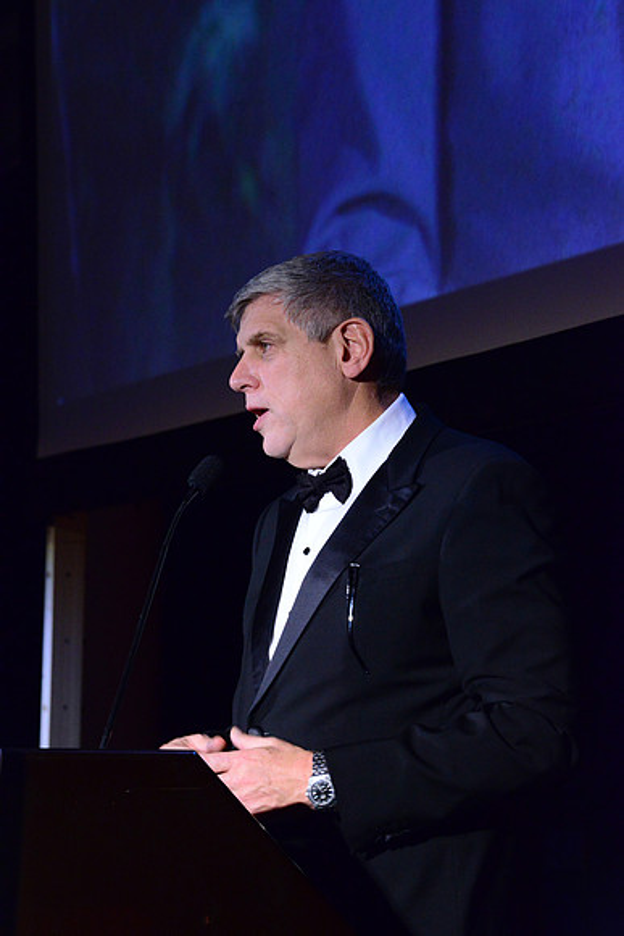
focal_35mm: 125
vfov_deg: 16.4
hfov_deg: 11.0
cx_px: 312
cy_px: 468
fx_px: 3248
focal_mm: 125
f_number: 8
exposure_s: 1/60
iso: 6400
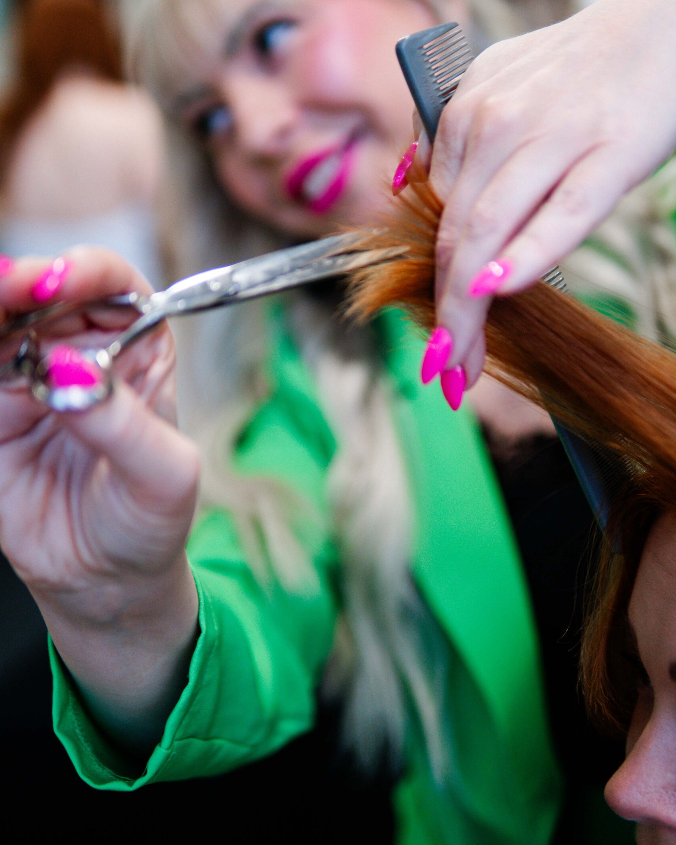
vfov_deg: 36.6
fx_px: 1275
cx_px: 339
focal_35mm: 51
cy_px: 363
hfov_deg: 29.7
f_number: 1.4
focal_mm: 30
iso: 400
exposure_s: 1/800
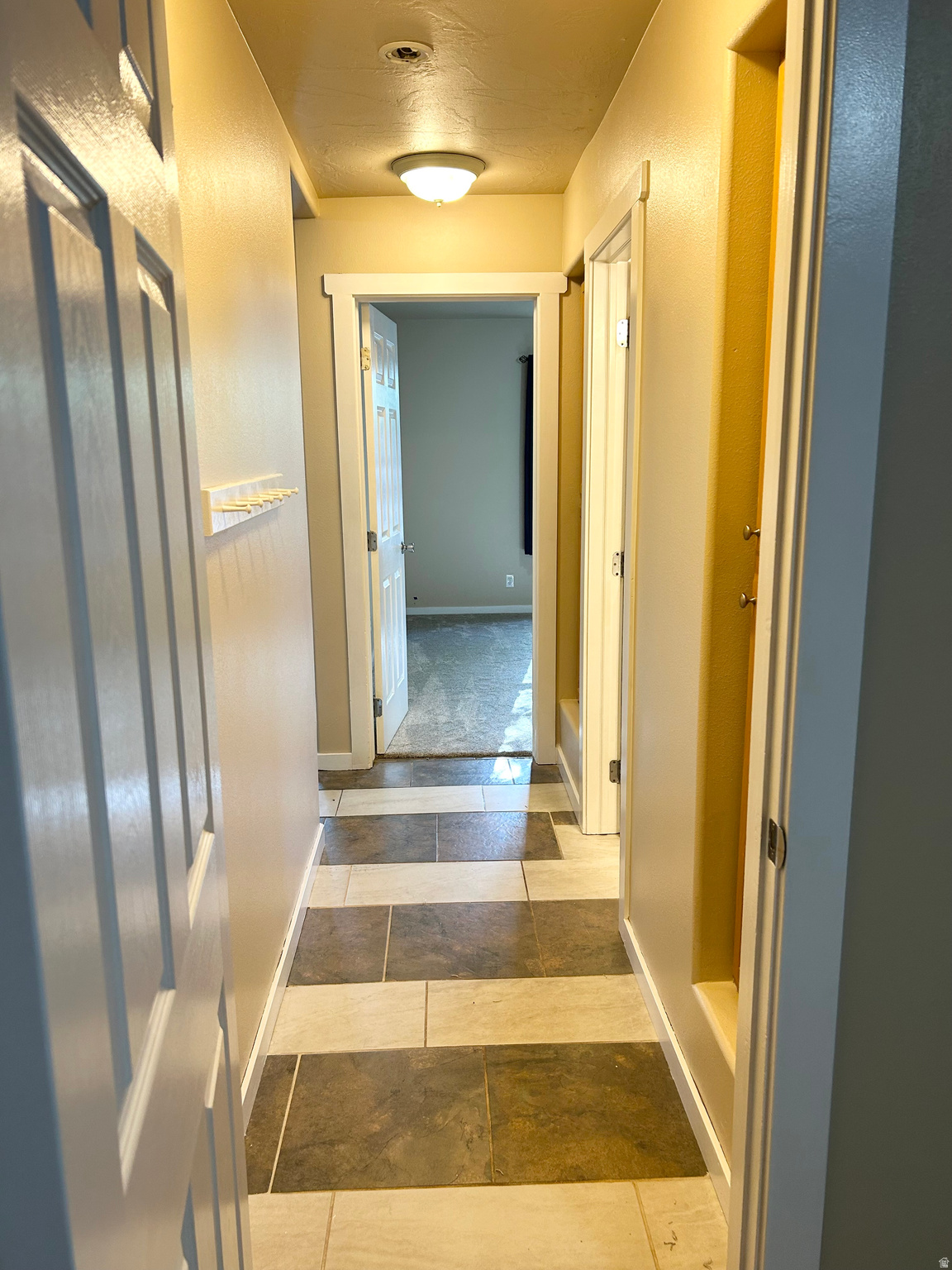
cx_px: 476
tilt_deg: -11.4
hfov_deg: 53.1
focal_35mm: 26
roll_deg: +1.0
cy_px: 635
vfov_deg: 67.3
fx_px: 953
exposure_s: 1/60
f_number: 1.5
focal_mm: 5.7
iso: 100
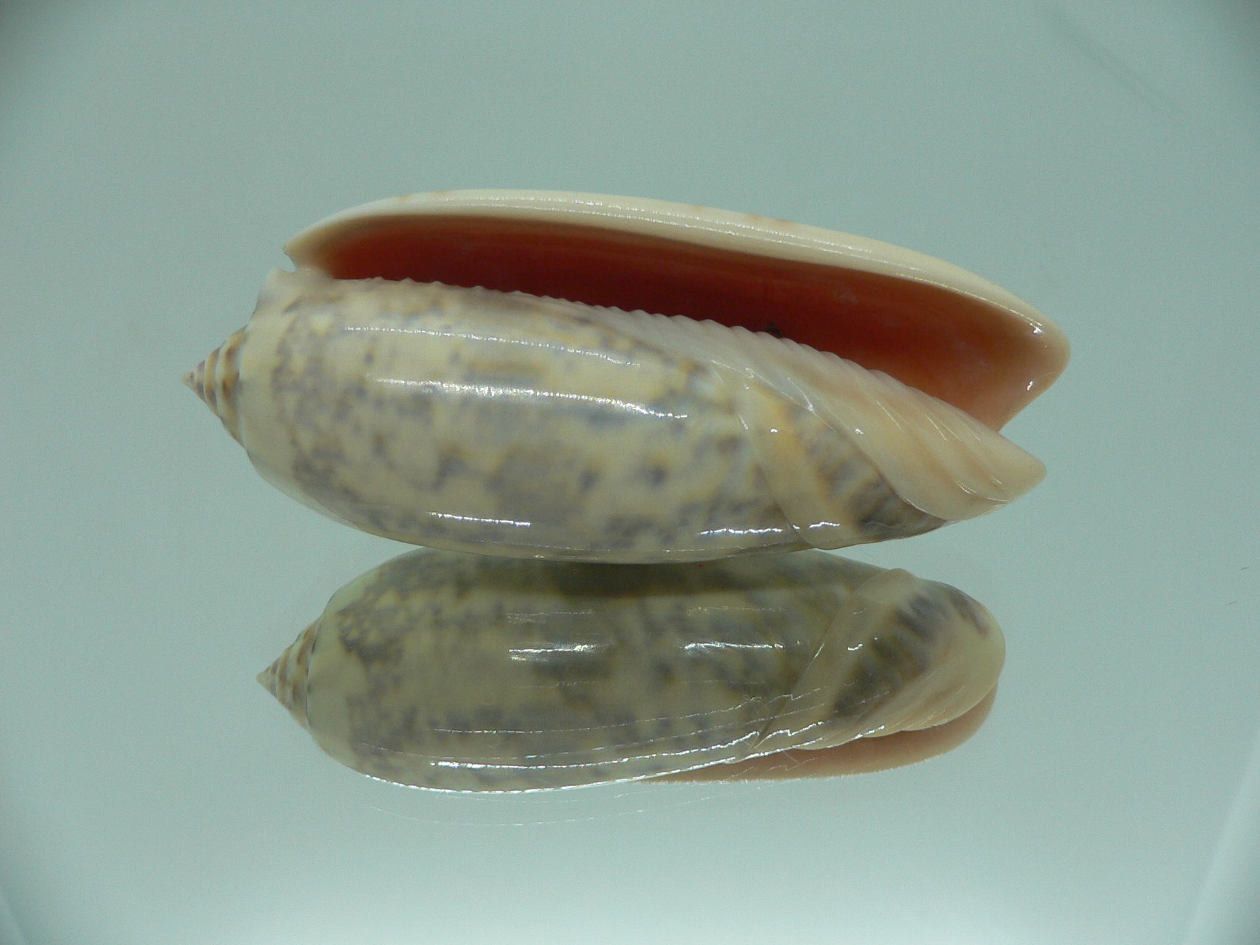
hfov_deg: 52.6
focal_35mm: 35
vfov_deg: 40.7
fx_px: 1274
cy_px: 472
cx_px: 630
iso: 80
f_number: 2.8
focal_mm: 4.6
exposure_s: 1/60
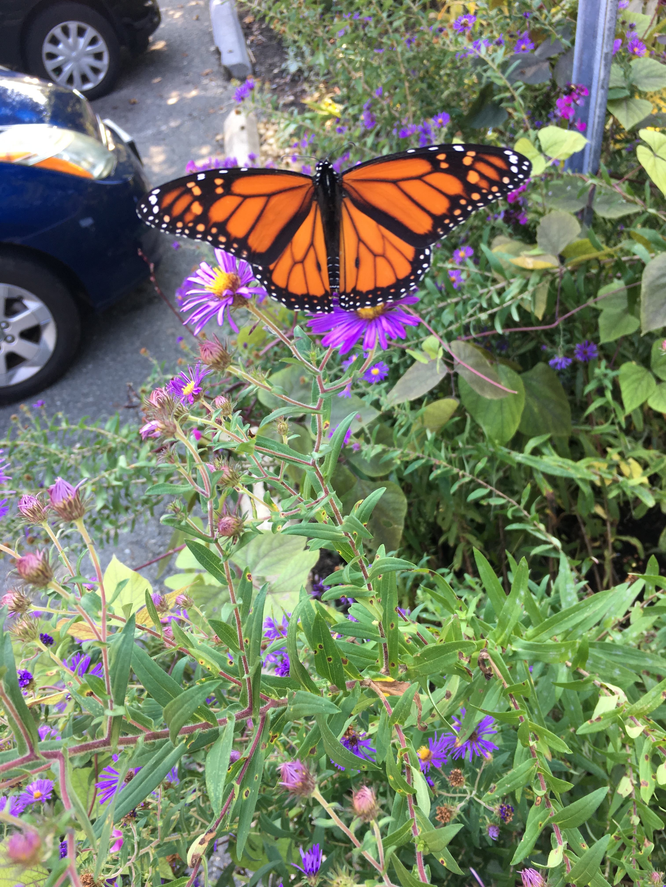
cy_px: 444
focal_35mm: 29
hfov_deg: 48.2
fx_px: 744
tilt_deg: -46.7
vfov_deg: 61.7
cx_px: 333
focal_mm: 4.15
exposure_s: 1/60
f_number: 2.2
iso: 25
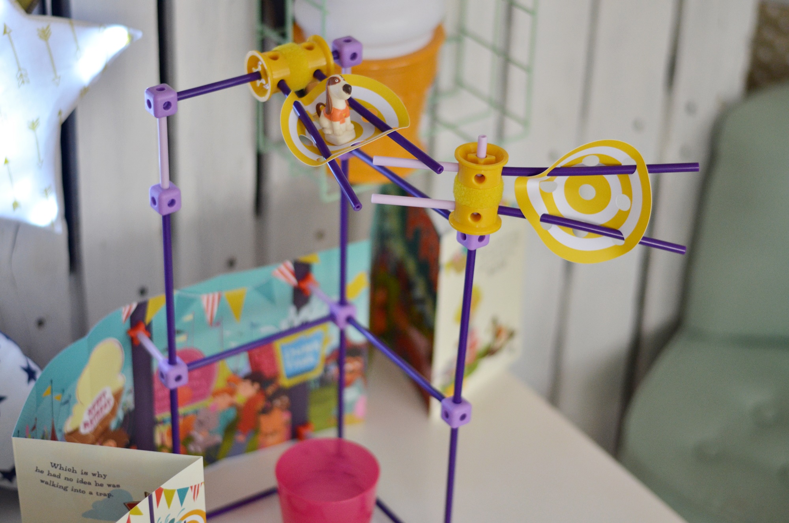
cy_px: 262
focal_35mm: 75
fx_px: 1640
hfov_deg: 27.0
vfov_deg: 18.1
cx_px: 394
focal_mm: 50
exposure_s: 1/125
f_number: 1.8
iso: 800
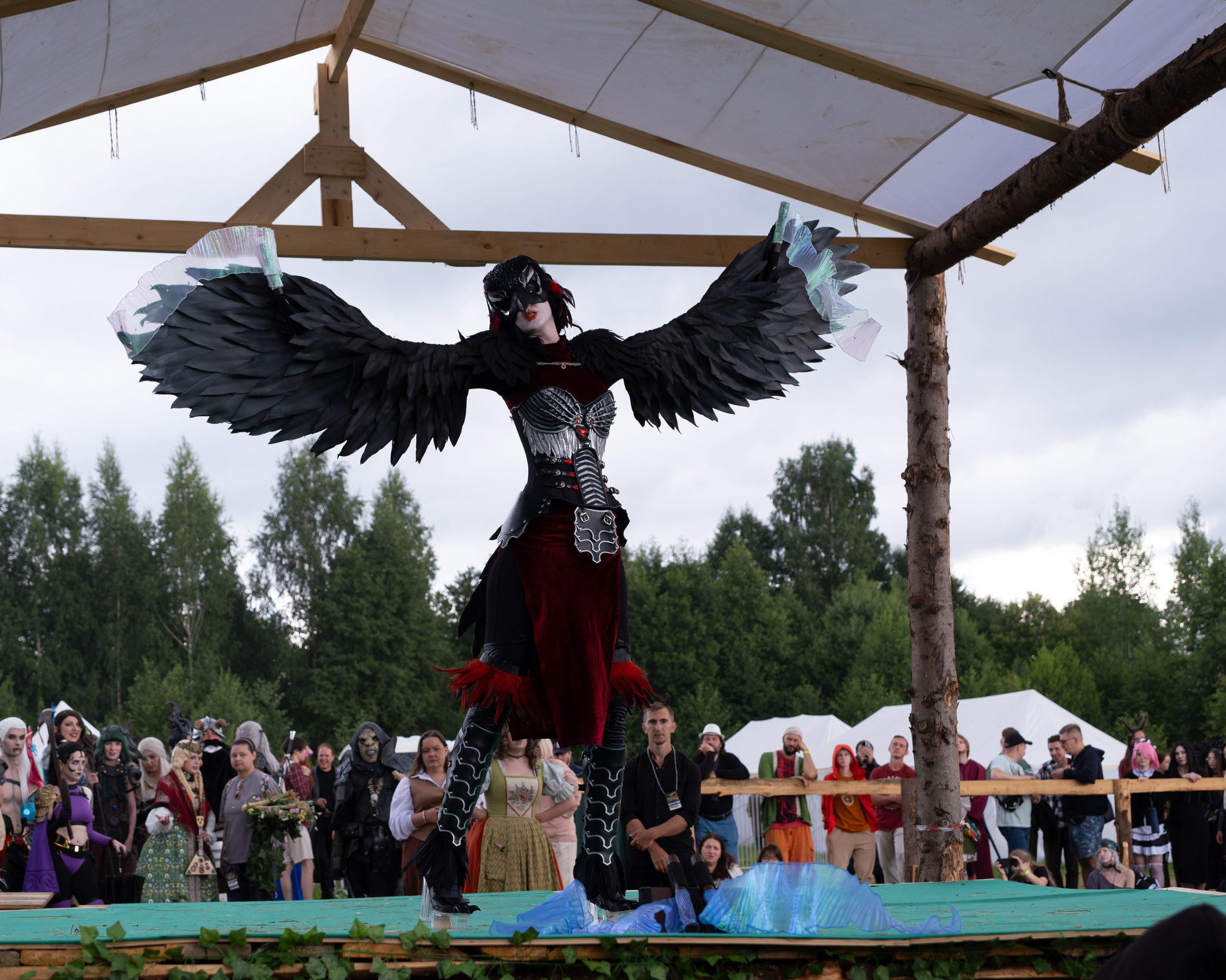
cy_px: 490
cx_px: 533
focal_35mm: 58
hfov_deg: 32.4
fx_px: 2104
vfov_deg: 26.2
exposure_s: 1/1000
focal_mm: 34.2
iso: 800
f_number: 3.6
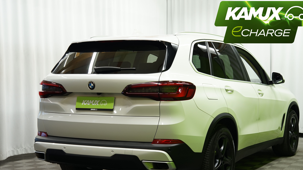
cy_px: 100
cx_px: 166
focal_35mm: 61
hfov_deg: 34.3
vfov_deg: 19.7
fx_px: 490
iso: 500
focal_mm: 53
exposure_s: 1/20
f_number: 5
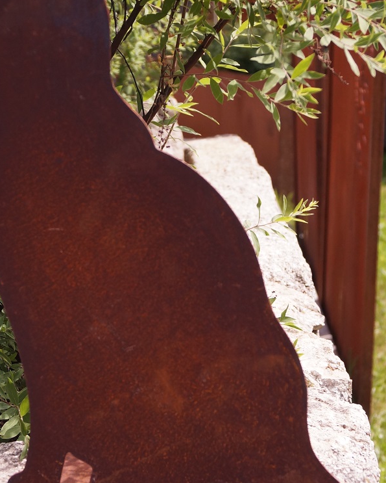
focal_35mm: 106
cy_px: 296
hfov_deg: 14.5
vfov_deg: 18.1
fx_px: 1513
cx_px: 141
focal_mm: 35
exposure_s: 1/800
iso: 400
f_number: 5
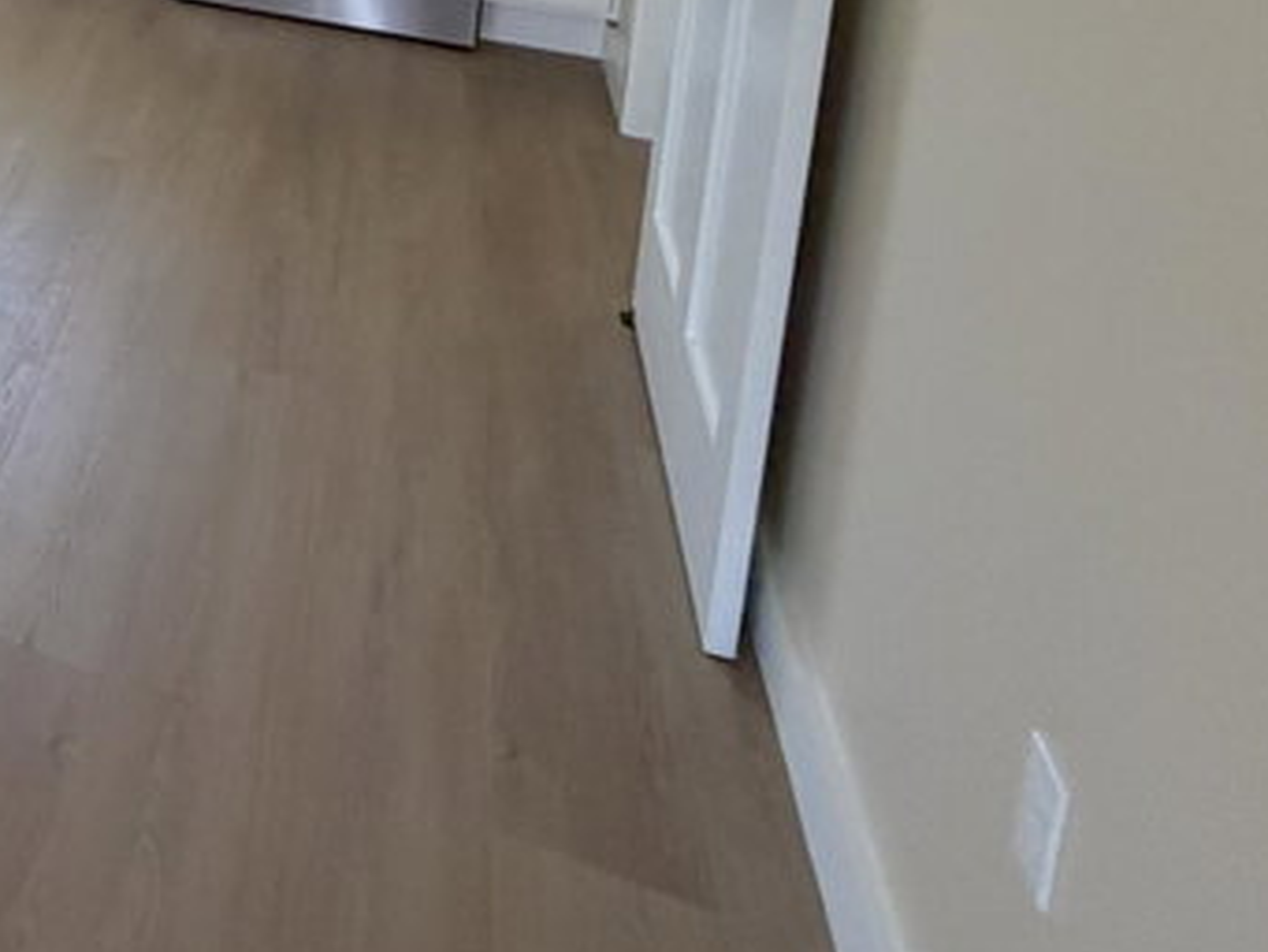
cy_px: -309
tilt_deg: -10.3
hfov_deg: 32.6
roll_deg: -0.1
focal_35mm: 42
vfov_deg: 28.0
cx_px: -405
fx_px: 1539
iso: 250
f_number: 2.2
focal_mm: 2.22
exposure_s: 1/121
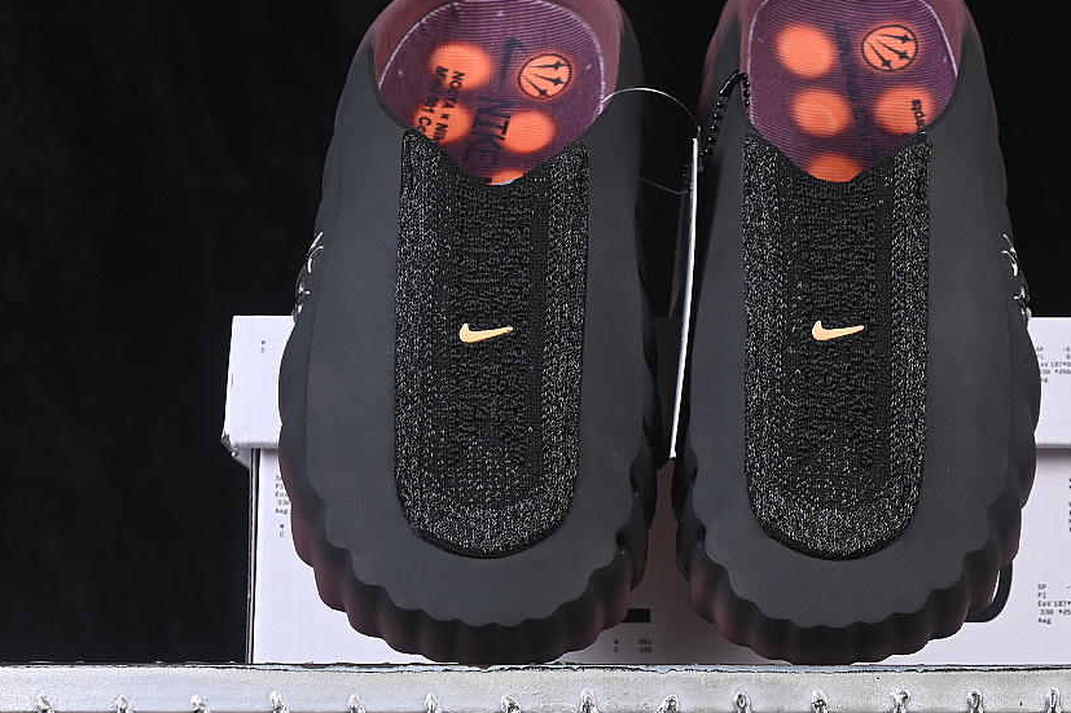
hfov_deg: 20.8
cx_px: 692
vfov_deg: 14.0
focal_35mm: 98
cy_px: 374
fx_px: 2915
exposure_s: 1/60
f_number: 6.3
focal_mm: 50
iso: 160
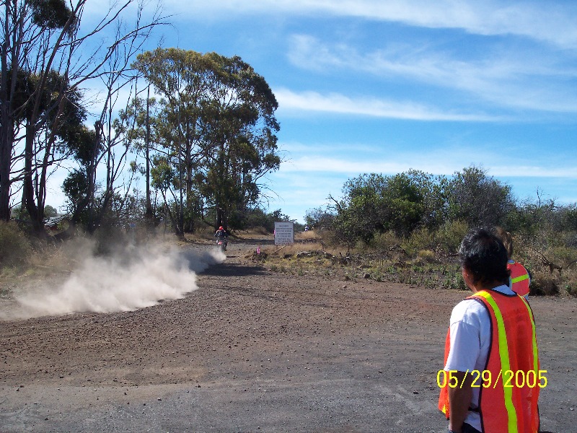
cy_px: 216
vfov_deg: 37.7
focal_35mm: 38
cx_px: 288
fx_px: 633
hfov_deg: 49.0
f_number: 4.8
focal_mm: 8
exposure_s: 1/700
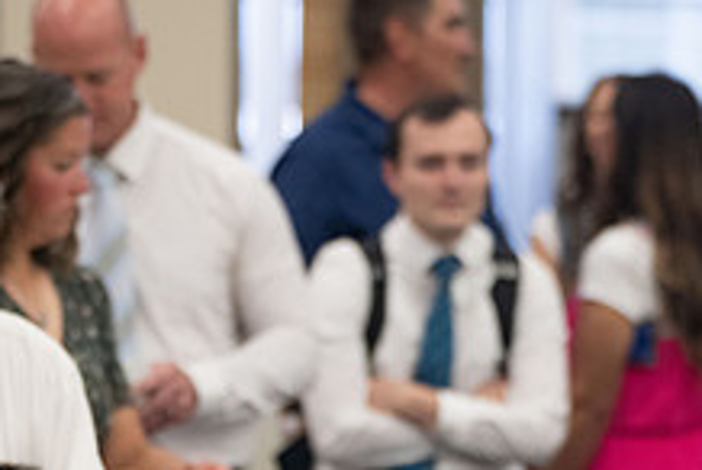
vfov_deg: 5.9
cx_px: 409
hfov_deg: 8.9
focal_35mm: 231
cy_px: 542
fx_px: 4511
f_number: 2.8
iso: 2500
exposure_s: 1/250
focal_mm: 87
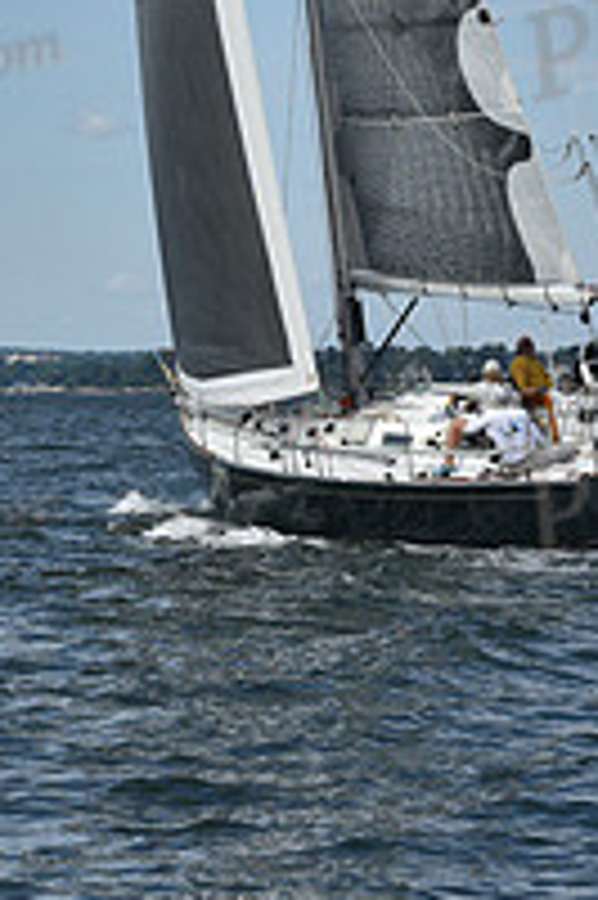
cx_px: 295
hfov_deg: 6.8
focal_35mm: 203
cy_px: -184
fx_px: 5066
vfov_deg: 10.0
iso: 320
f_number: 11
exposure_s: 1/1000
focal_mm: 70
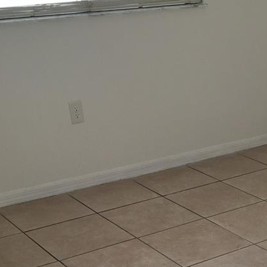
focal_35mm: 73
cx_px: 237
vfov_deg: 22.0
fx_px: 637
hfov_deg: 23.1
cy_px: 318
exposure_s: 1/40
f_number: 2.2
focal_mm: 4.15
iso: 25
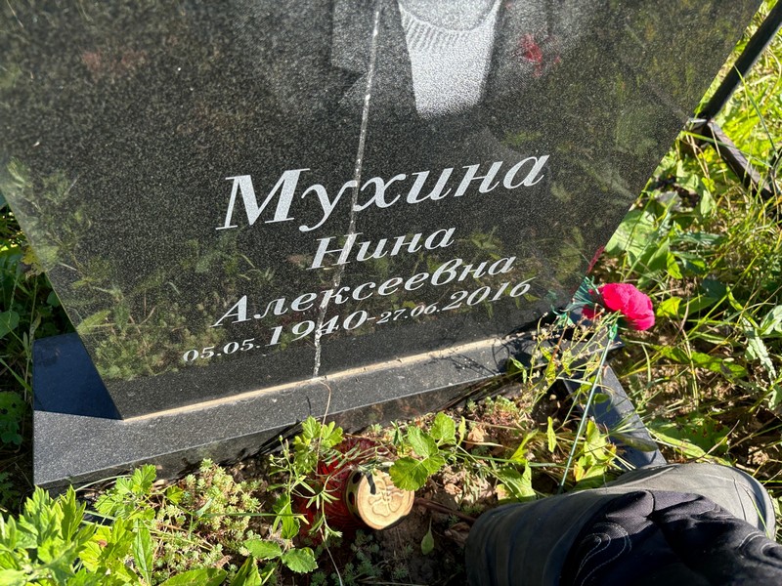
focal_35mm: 26
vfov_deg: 53.1
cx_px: 391
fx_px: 587
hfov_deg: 67.3
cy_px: 293
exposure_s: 1/1279
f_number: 1.6
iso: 50
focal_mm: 5.96
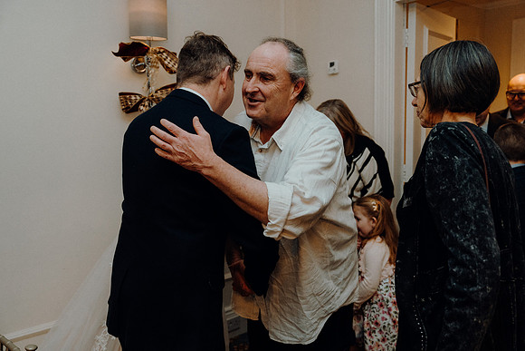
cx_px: 262
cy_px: 176
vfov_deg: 42.3
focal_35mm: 31
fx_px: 452
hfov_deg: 60.3
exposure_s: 1/200
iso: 2500
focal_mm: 31
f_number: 3.5
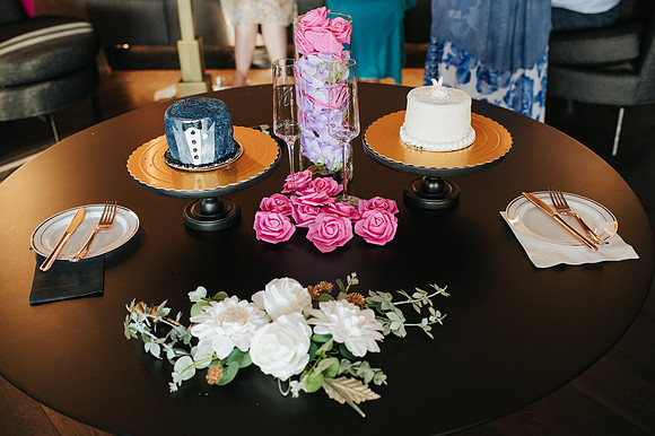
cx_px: 313
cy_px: 218
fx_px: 670
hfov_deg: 52.1
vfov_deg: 36.0
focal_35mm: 37
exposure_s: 1/160
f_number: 3.5
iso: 1000
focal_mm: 35
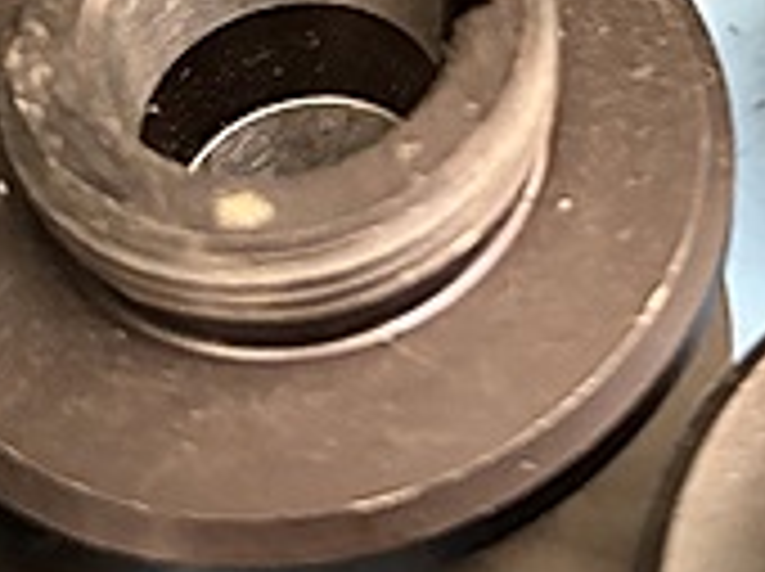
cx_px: 666
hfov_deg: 19.7
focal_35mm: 98
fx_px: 2163
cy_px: -414
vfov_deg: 13.7
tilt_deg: -43.1
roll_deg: +0.0
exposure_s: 1/40
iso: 640
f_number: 1.6
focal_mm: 5.96
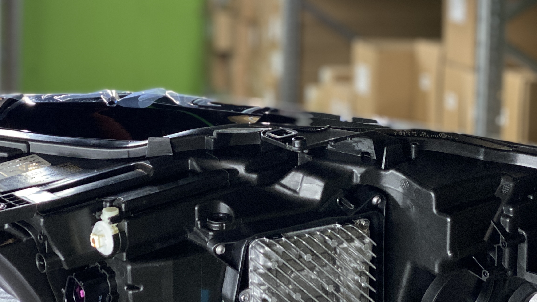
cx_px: 251
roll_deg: -1.5
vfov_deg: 12.1
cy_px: 117
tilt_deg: -8.0
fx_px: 1424
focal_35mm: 100
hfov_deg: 21.4
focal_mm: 6
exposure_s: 1/35
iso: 160
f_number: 2
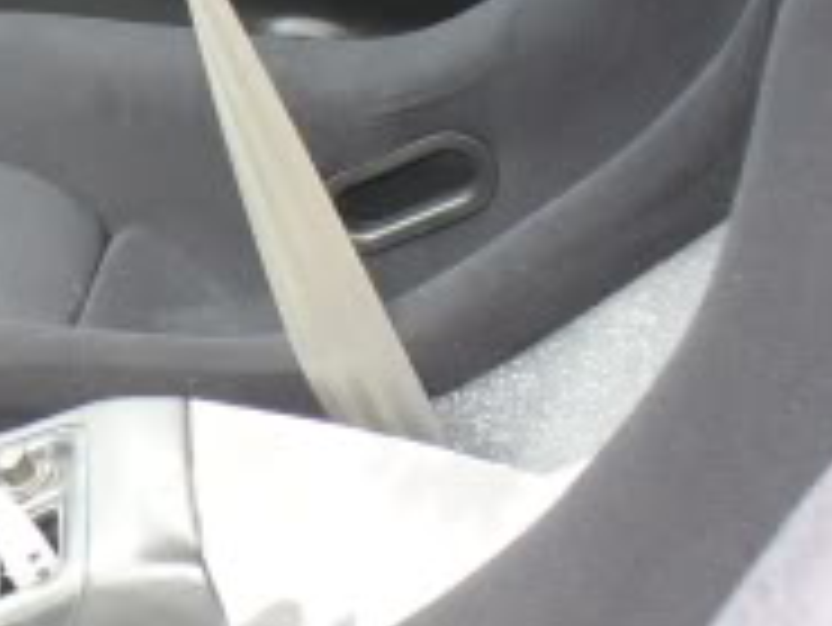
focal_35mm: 128
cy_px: 486
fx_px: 3078
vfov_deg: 11.6
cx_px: -337
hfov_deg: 14.5
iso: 100
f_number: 2.8
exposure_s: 1/25
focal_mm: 6.1
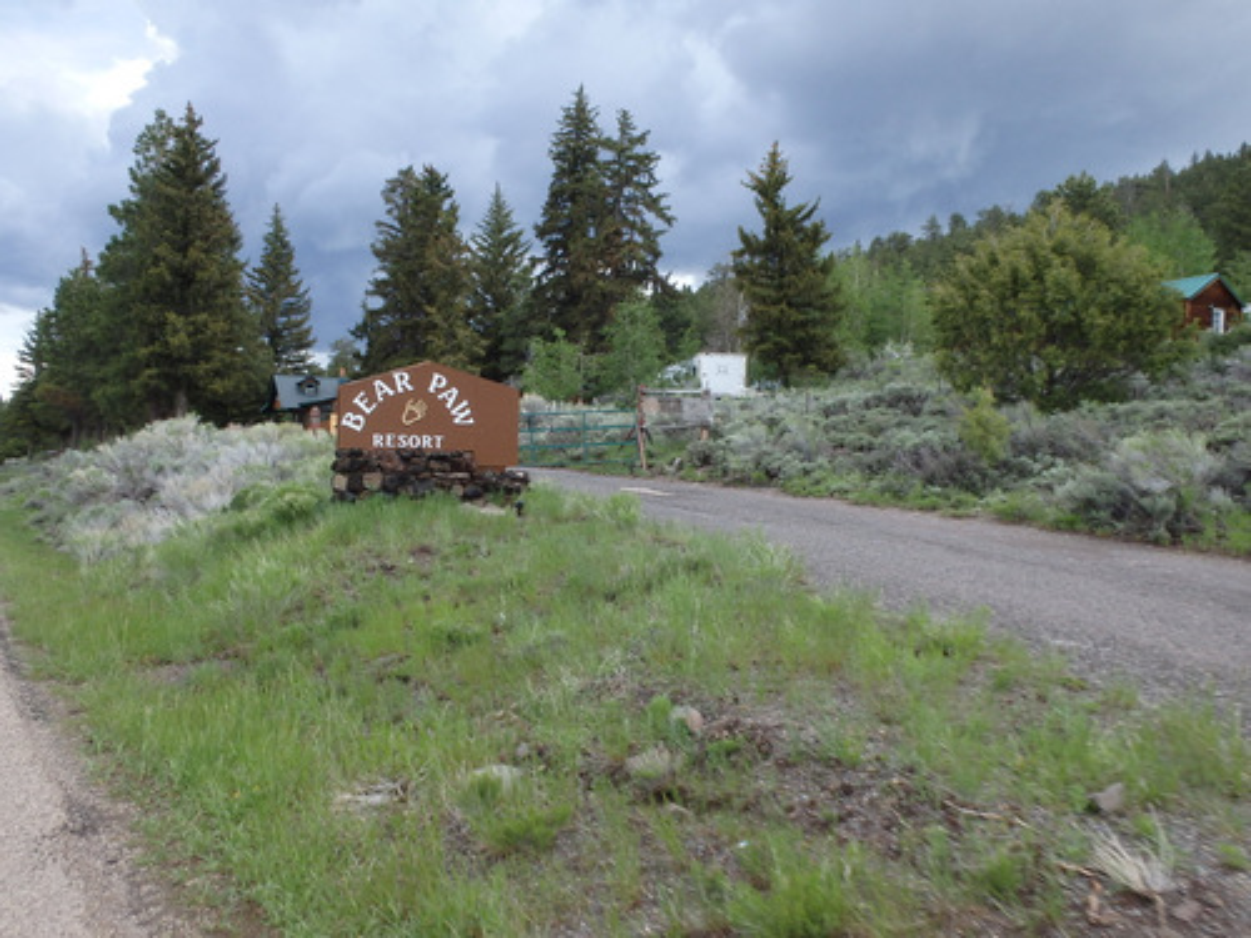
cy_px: 469
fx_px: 1012
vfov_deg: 49.7
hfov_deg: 63.4
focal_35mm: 28
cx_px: 626
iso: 125
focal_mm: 5
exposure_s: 1/250
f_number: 3.9
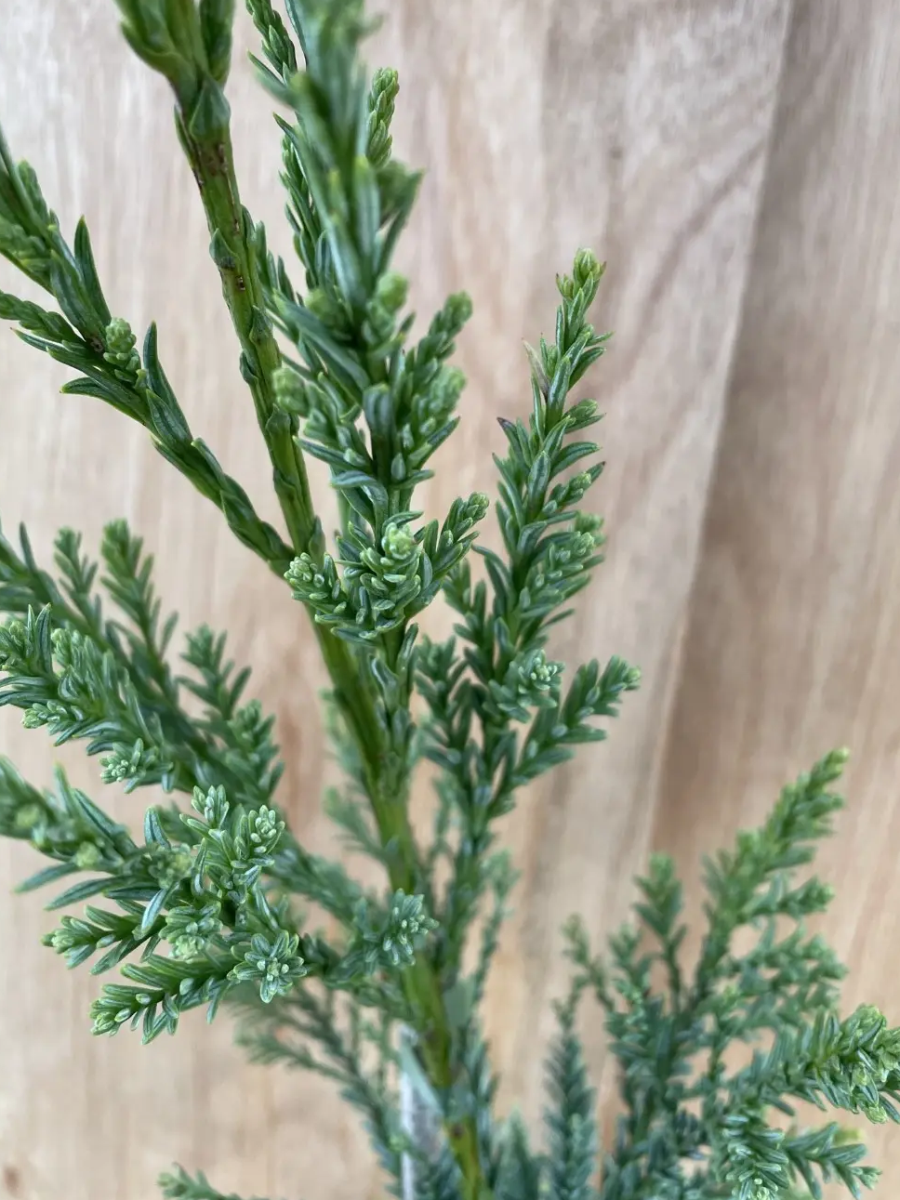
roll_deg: -6.1
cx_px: 477
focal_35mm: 29
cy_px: 547
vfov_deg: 61.6
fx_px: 1005
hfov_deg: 48.2
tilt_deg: -13.3
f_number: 1.6
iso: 80
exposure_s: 1/121
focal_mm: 4.2
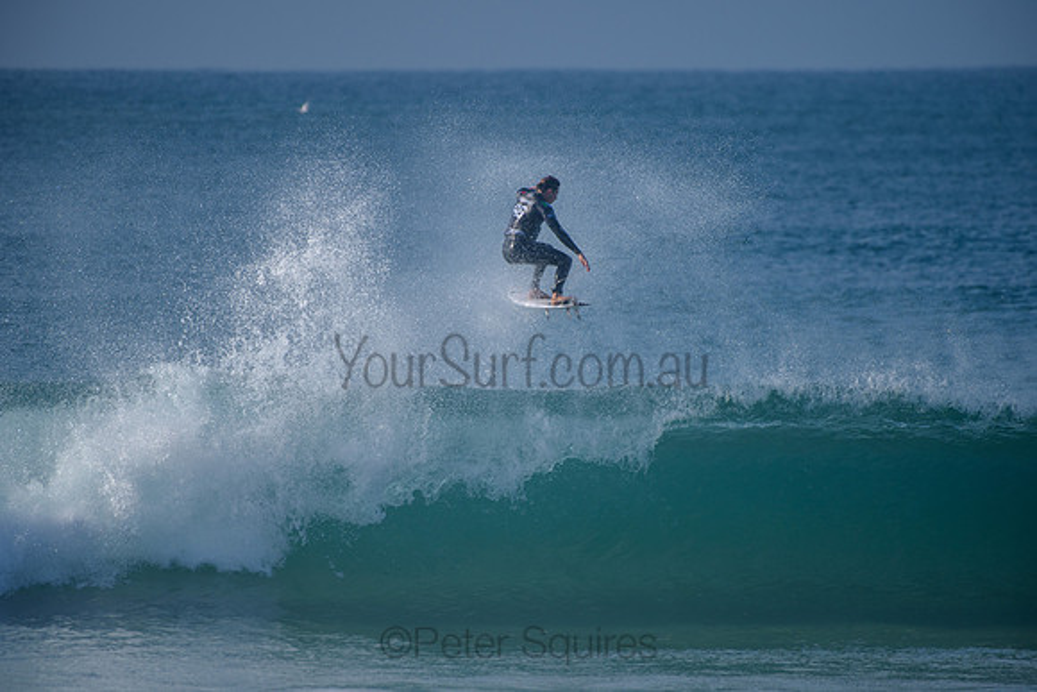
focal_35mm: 515
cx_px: 518
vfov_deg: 2.7
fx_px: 14833
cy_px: 346
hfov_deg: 4.0
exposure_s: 1/2000
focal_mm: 500
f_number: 5.6
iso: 250
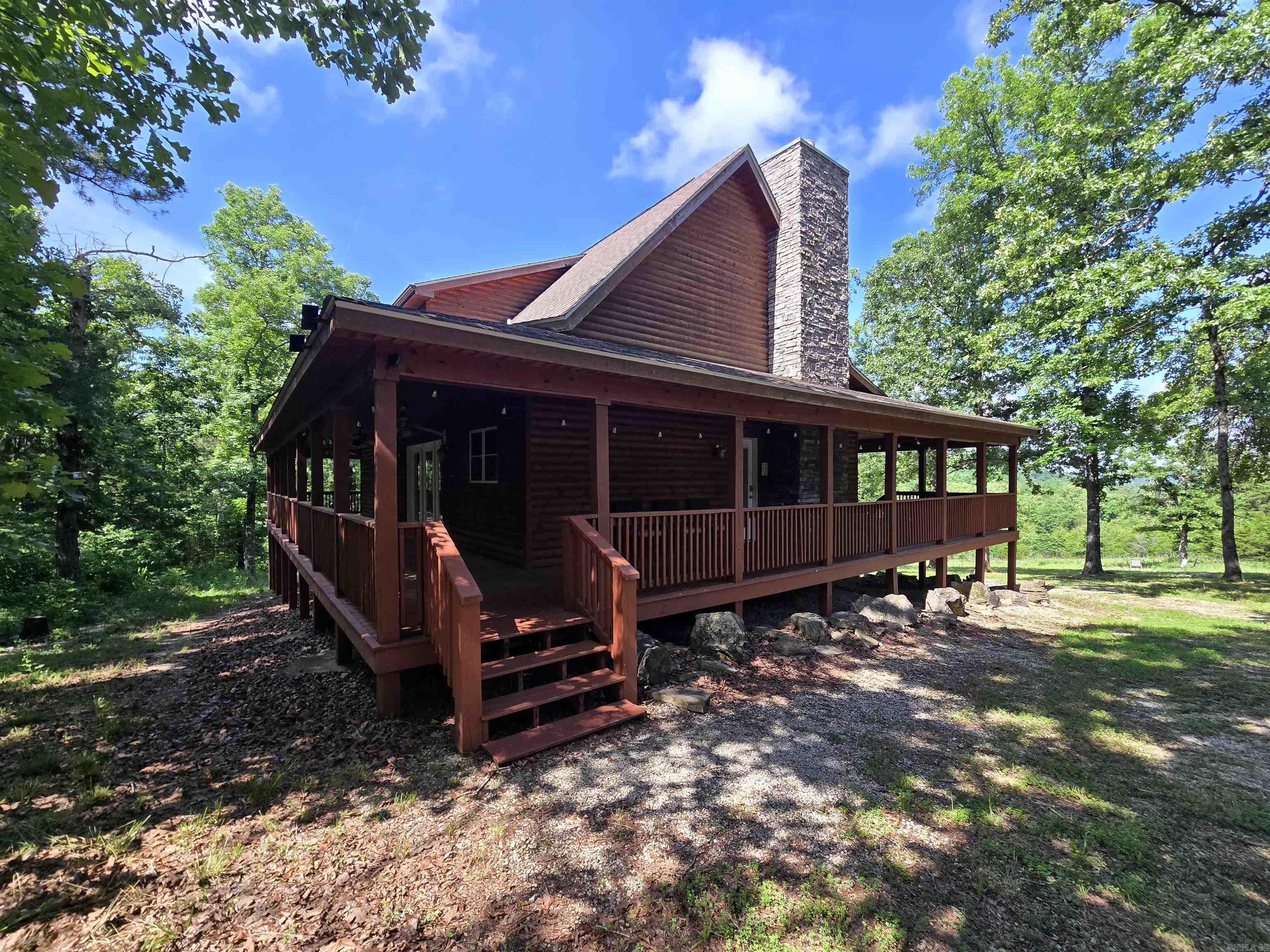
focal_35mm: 13
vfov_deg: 89.9
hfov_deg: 106.2
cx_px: 635
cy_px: 476
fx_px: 477
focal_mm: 2.2
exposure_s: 1/690
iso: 50
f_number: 2.2
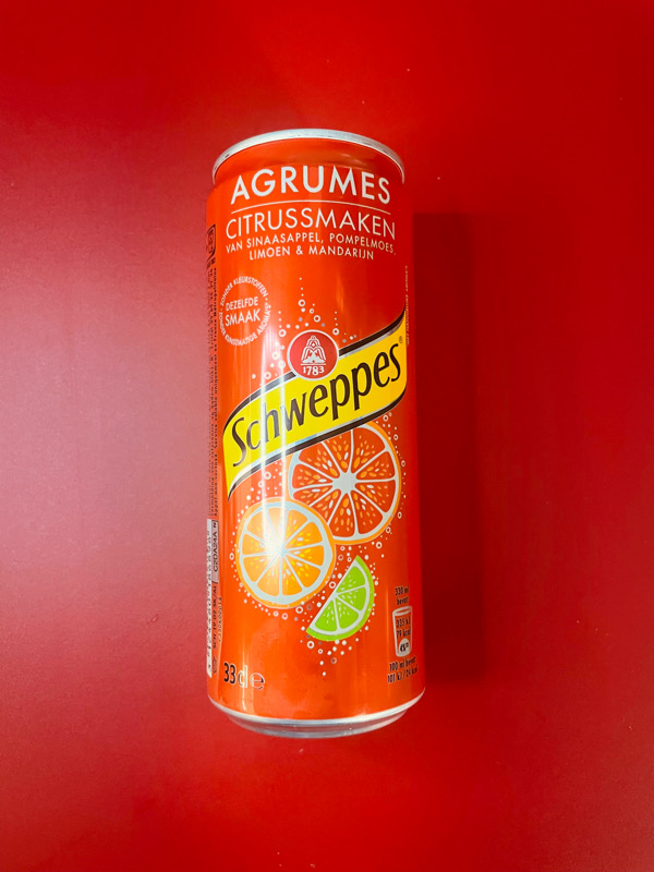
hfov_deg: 53.1
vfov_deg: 67.3
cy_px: 436
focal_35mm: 26
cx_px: 327
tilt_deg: -84.4
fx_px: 655
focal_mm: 4.2
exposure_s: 1/50
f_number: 1.6
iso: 500
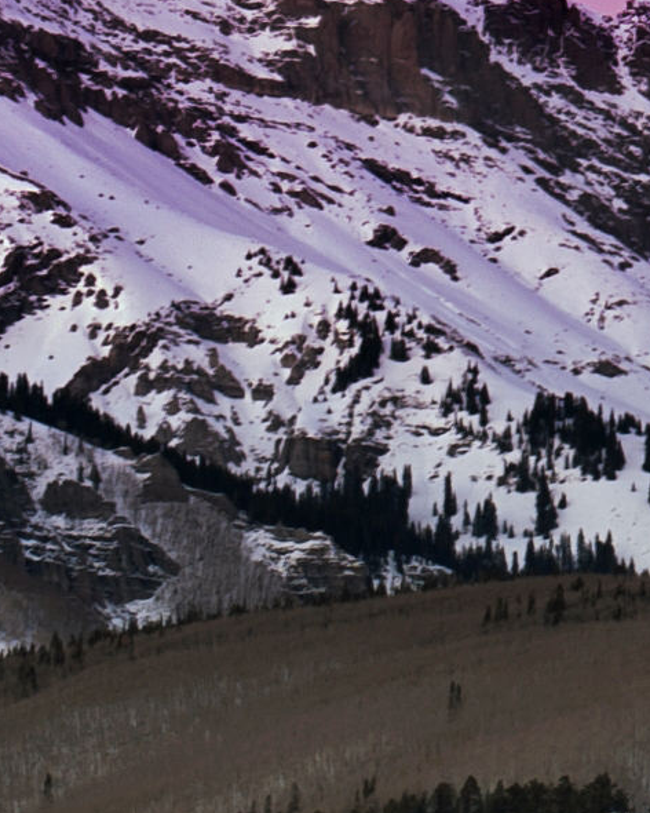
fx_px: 8945
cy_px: 179
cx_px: 2231
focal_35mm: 372
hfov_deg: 4.0
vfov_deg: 5.2
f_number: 16
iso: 100
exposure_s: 1.6
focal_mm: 55
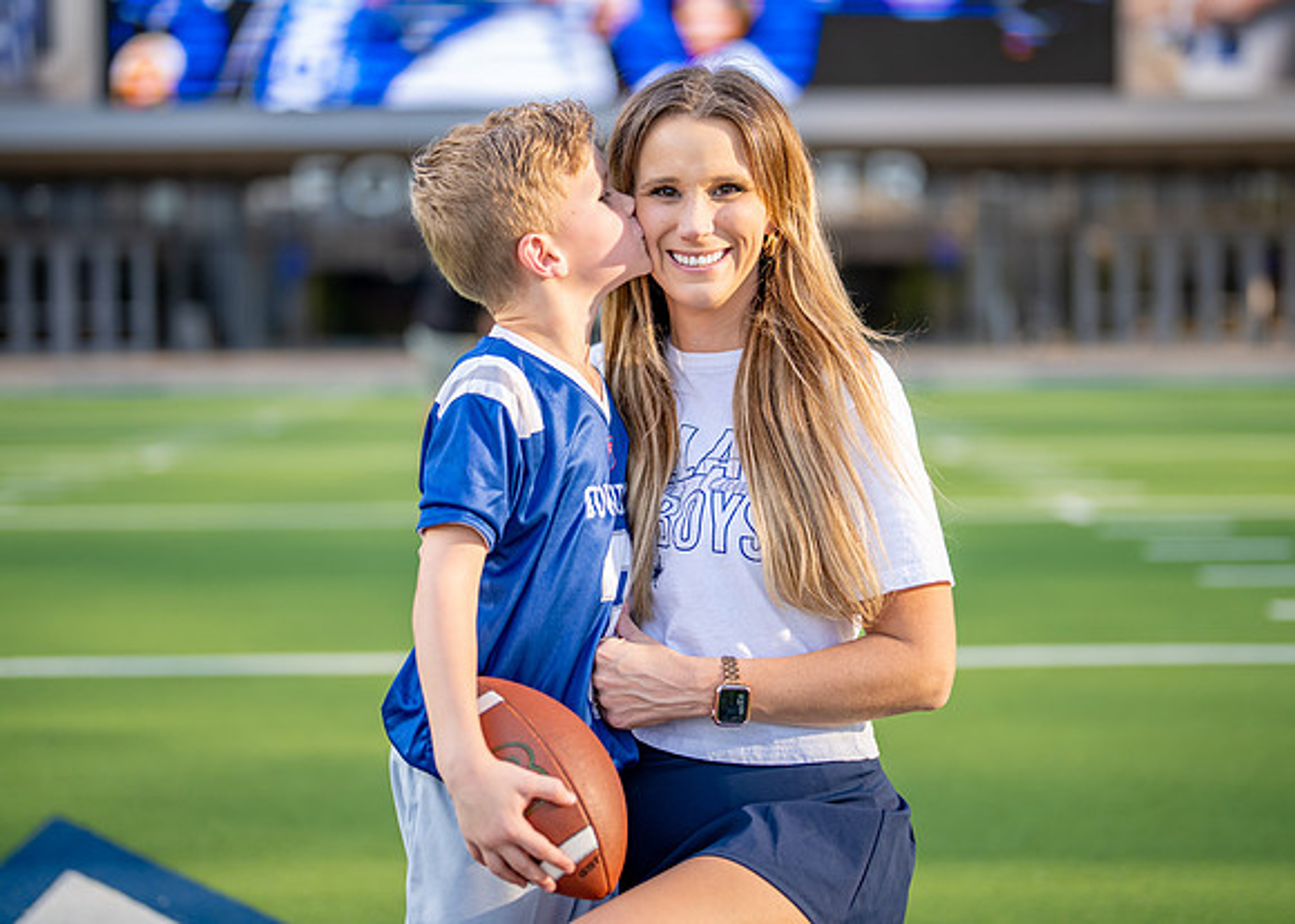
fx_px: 2184
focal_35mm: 59
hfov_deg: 33.0
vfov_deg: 23.9
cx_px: 630
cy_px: 414
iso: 125
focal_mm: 50
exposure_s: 1/3200
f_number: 1.2
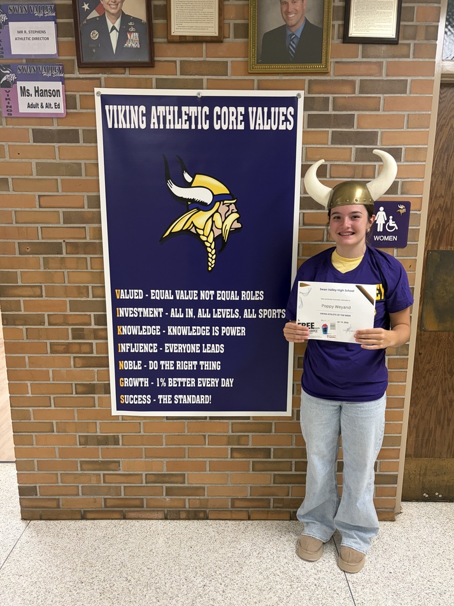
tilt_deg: -13.2
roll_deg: +0.0
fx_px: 490
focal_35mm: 28
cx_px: 238
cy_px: 321
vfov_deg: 63.4
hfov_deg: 49.7
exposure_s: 1/60
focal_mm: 5.96
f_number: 1.6
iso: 200
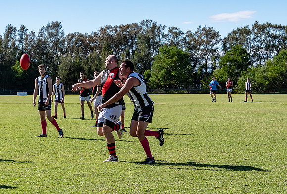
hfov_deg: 21.4
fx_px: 760
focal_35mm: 95
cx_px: 142
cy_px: 91
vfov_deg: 14.6
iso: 800
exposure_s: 1/3200
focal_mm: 58
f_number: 7.1
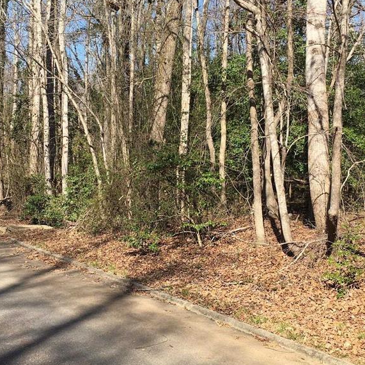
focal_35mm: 46
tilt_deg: +1.1
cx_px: 178
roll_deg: -2.5
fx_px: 549
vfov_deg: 36.8
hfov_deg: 36.8
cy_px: 167
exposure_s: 1/746
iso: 25
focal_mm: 4.15
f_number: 2.2
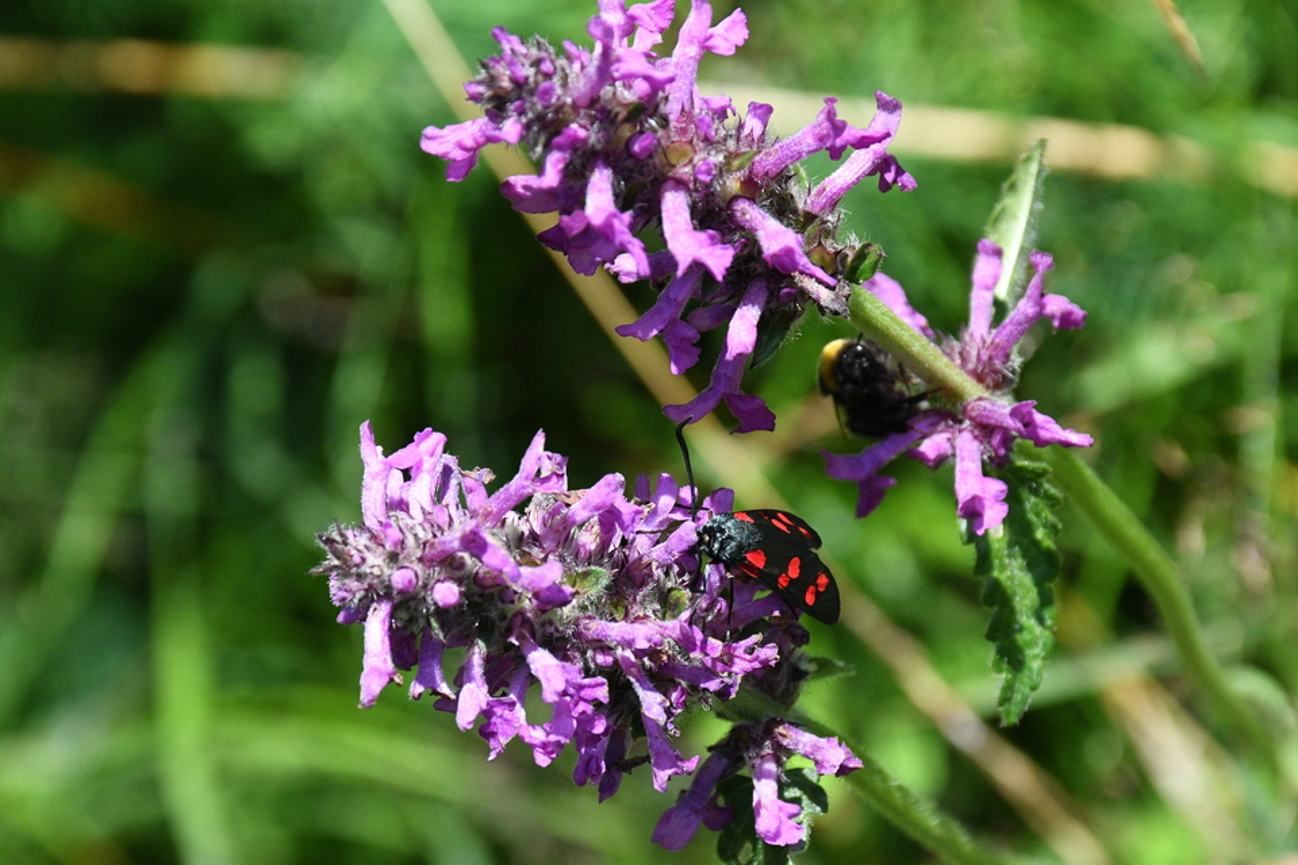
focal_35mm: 210
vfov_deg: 6.5
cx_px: 649
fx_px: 7571
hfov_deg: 9.8
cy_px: 432
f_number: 11
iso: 2500
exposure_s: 1/1600
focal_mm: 140
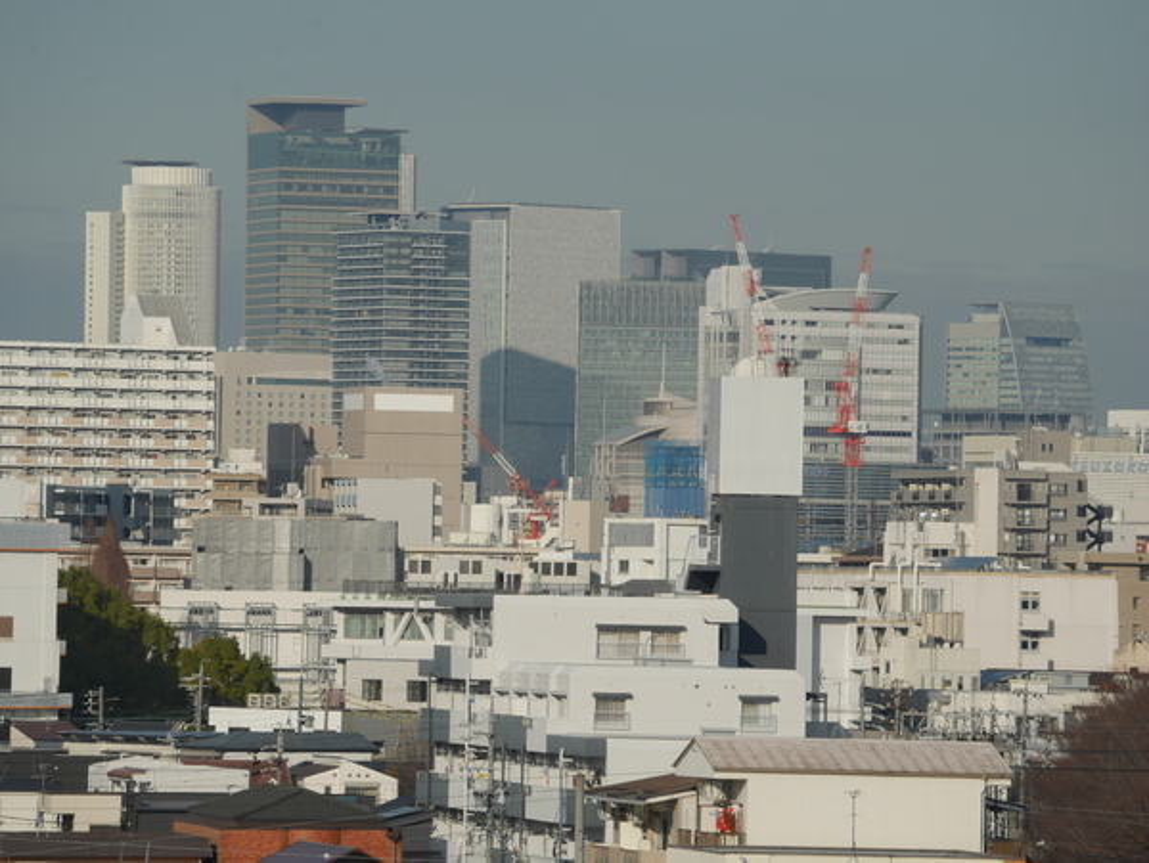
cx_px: 574
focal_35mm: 342
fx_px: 11361
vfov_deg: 4.4
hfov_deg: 5.8
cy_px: 432
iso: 200
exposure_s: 1/1000
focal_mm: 171
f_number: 7.1
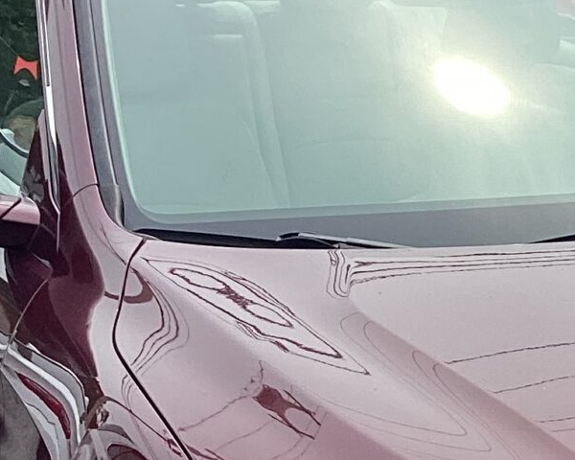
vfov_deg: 11.7
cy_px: 529
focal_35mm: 129
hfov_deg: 14.5
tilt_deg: -19.3
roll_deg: -0.1
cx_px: 672
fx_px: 2195
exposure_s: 1/747
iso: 25
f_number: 2.4
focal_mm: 3.3
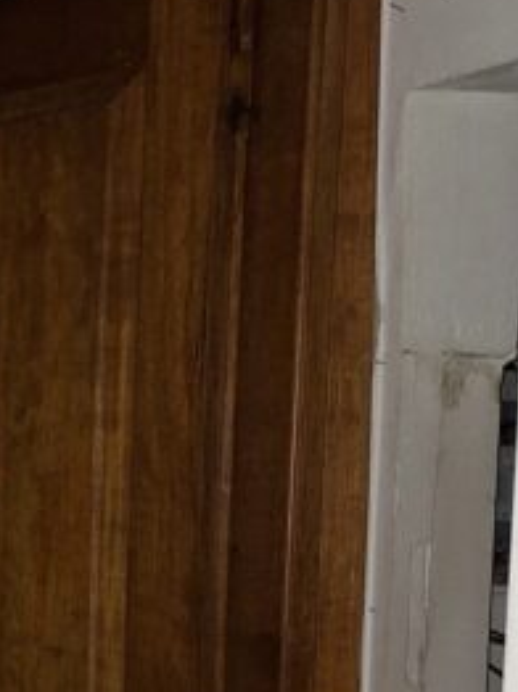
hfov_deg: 14.2
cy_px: 679
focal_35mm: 90
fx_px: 1799
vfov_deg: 21.1
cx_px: -449
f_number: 1.8
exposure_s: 1/50
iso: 250
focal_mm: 5.54
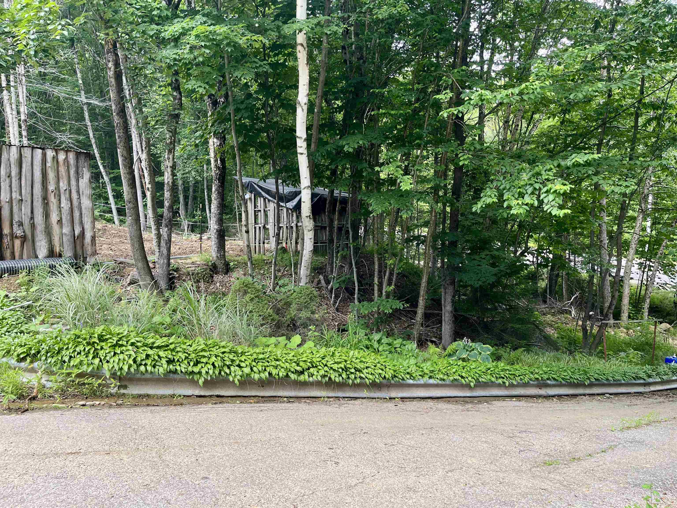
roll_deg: +4.6
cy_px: 254
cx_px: 338
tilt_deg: -4.4
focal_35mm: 26
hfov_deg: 67.3
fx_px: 508
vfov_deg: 53.1
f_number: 1.6
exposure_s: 1/263
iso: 40
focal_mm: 5.1
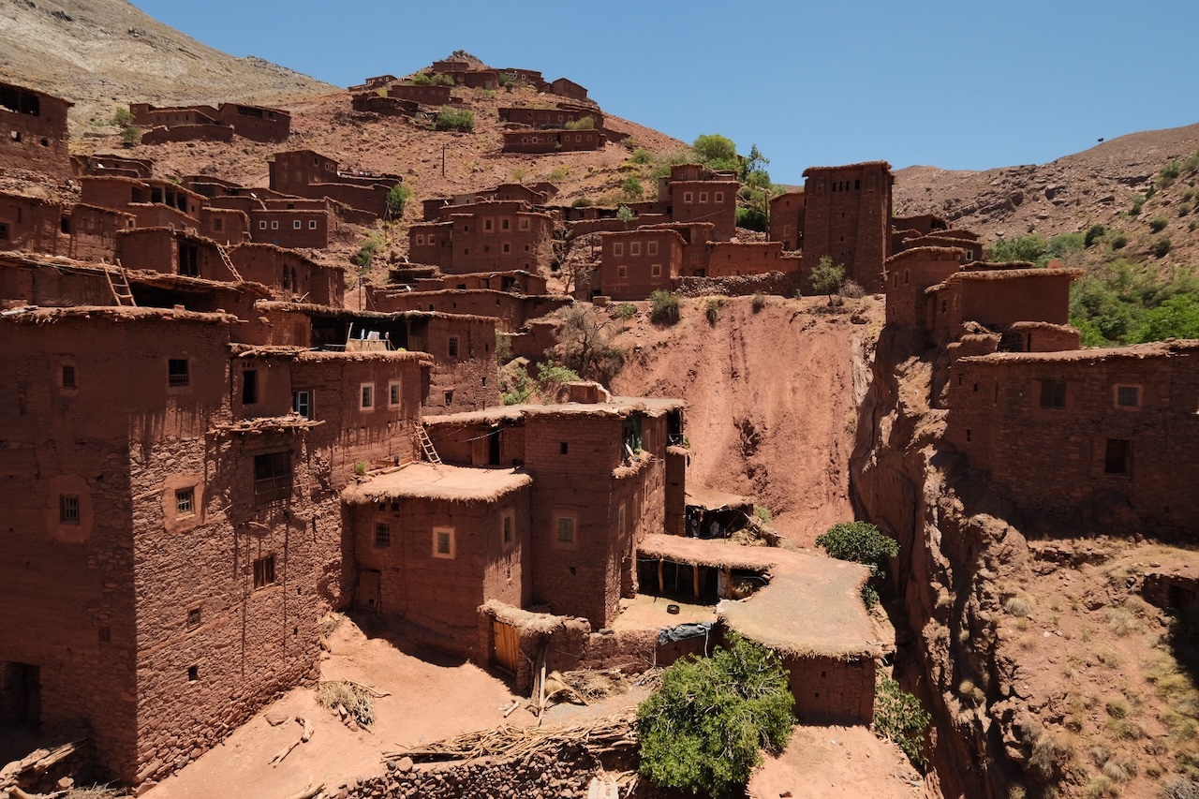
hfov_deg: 90.0
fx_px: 599
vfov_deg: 67.4
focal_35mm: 18
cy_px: 400
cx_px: 600
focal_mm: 12
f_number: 6.4
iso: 160
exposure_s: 1/280
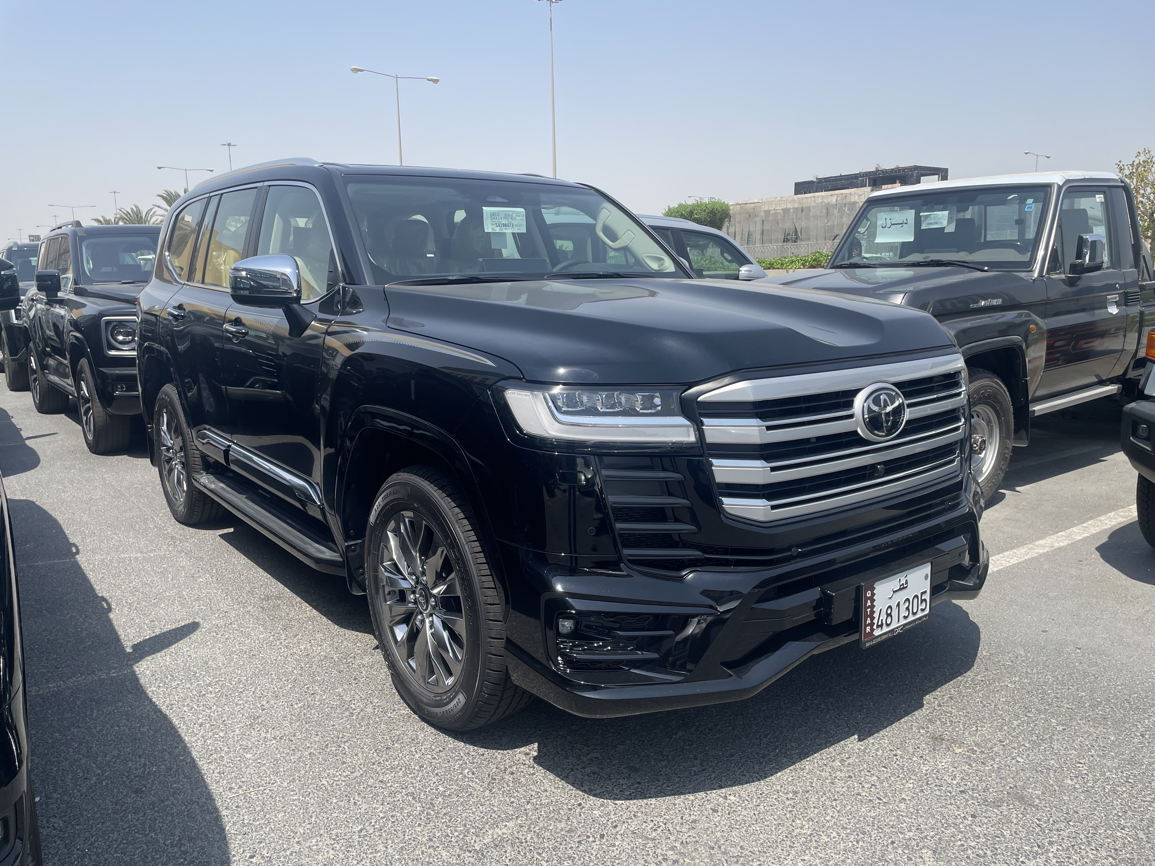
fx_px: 868
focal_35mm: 26
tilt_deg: -10.2
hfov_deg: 67.3
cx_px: 578
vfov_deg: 53.1
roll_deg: +1.8
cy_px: 433
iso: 32
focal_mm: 4.2
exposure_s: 1/2817
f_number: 1.6
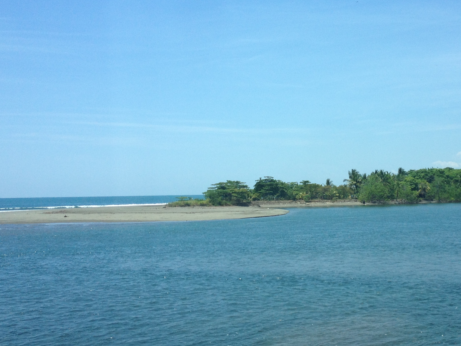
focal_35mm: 53
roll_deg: +3.4
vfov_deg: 27.5
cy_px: 180
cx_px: 329
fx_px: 706
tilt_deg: -0.6
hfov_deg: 35.6
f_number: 2.4
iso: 50
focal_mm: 4.28
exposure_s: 1/600
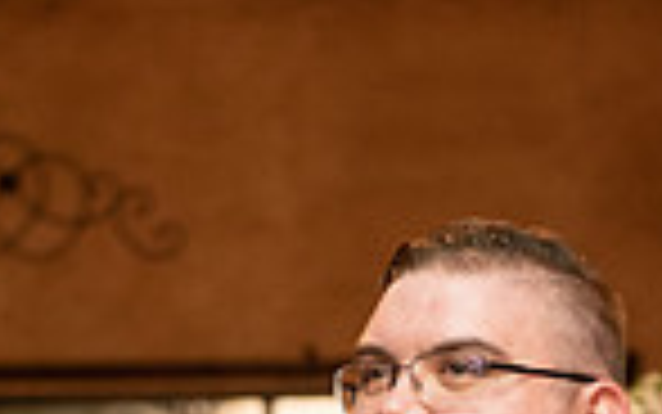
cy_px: 828
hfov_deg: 9.6
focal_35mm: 219
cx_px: 252
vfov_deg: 5.9
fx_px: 3953
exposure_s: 1/125
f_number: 3.2
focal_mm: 70
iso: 3200
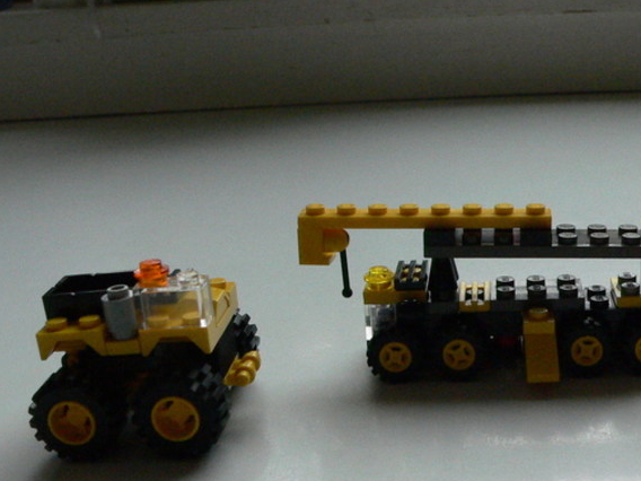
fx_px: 1055
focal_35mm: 57
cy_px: 379
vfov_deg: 25.3
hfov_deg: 33.1
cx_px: 489
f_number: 4
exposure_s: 1/160
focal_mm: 6
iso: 400
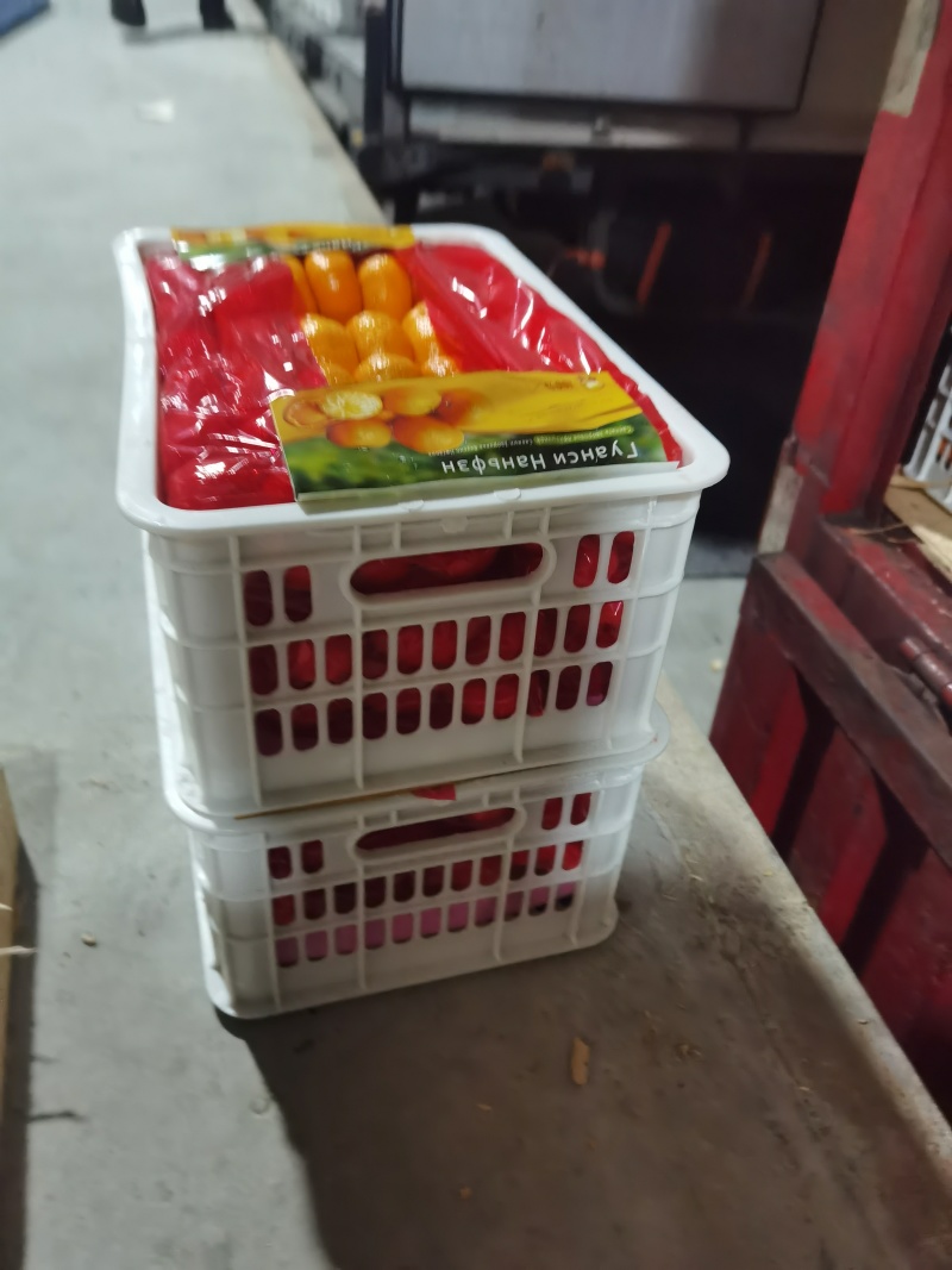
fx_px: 990
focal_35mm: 27
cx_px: 476
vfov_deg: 65.3
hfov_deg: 51.3
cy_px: 635
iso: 640
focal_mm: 6.71
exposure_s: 1/25
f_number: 1.9
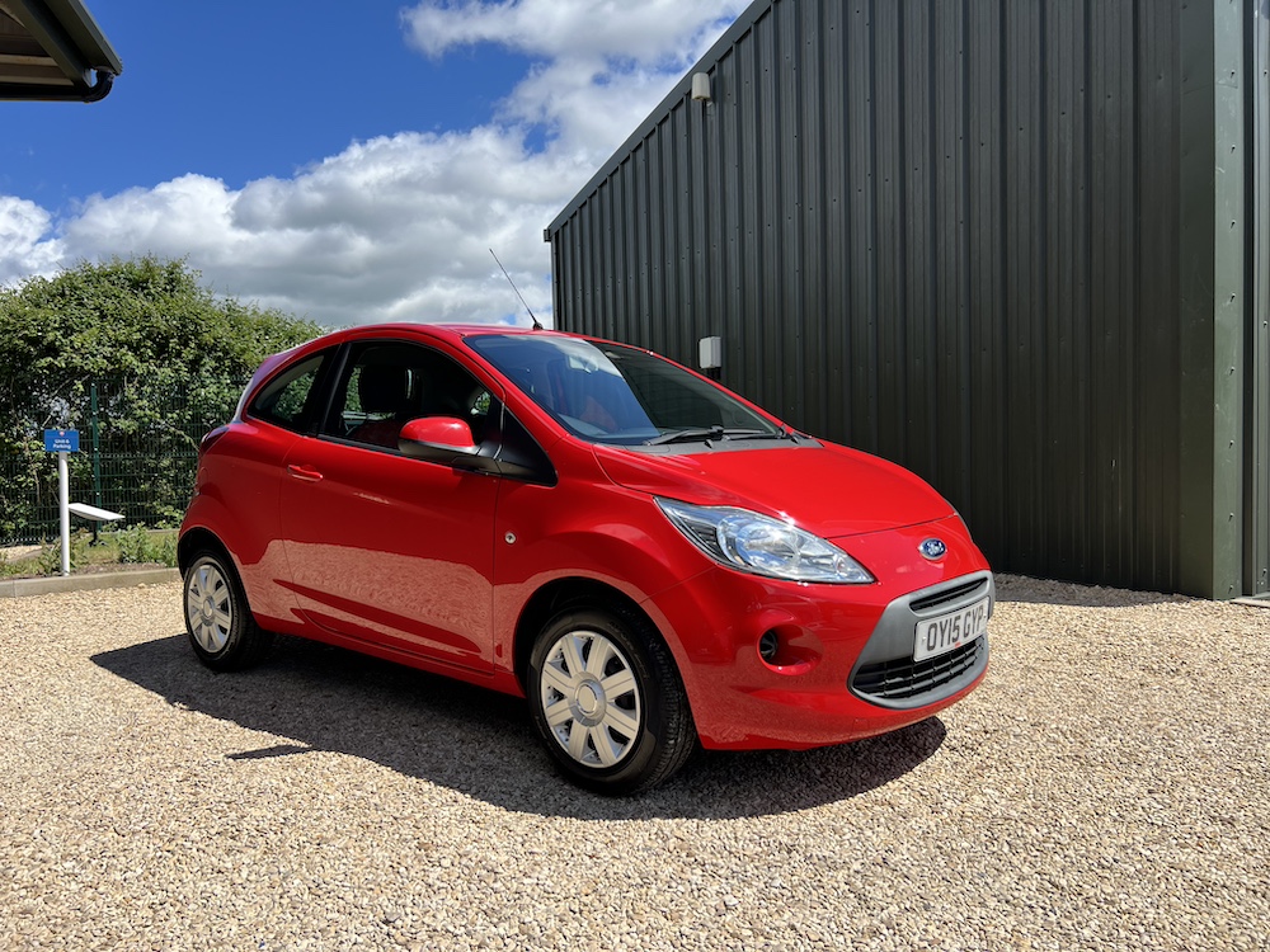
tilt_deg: -2.3
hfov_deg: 67.3
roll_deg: +1.9
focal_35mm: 26
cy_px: 476
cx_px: 635
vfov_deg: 53.1
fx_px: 954
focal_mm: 5.7
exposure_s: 1/3704
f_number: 1.5
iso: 50
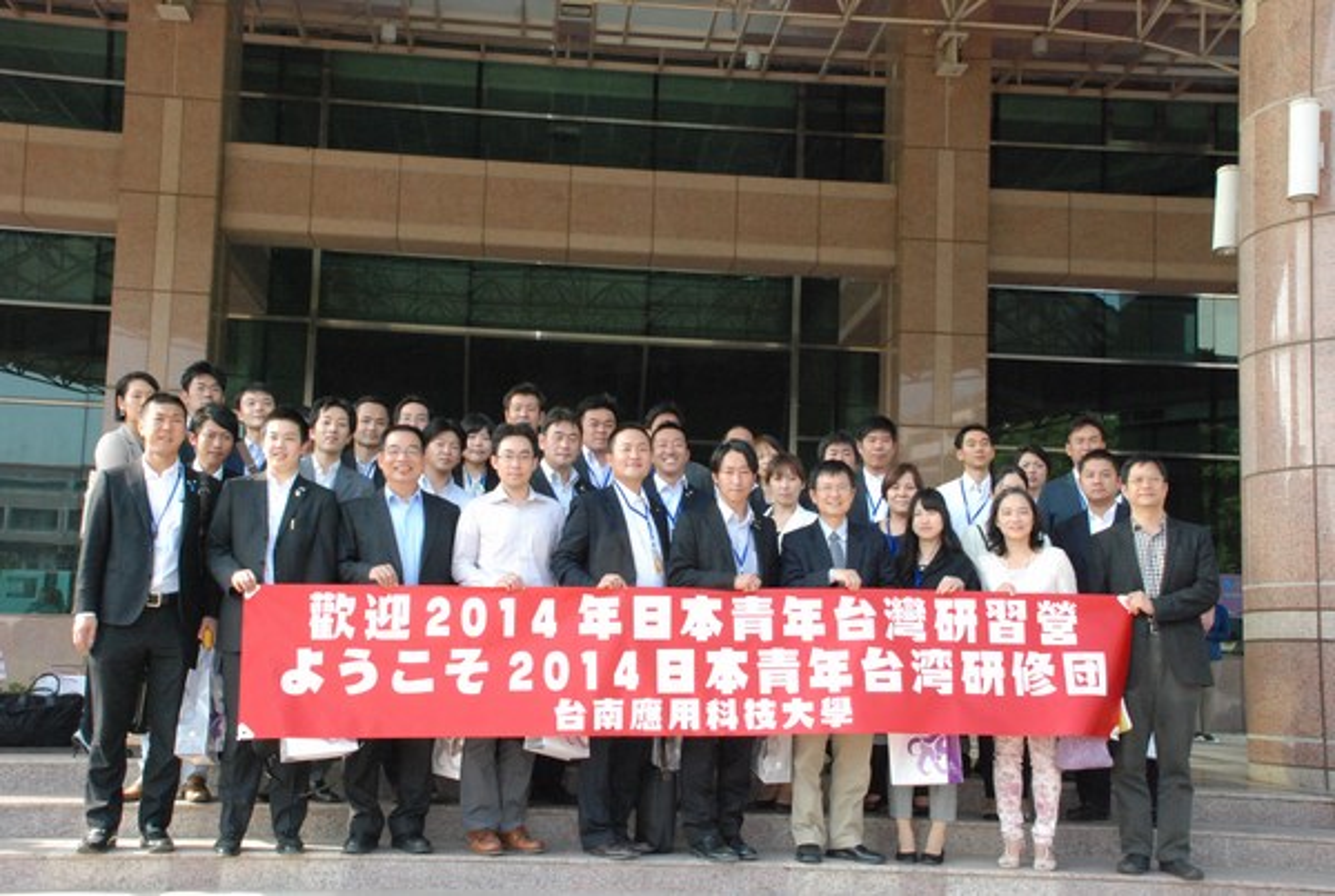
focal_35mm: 46
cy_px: 448
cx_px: 668
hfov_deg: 42.2
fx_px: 1728
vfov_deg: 29.1
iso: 1600
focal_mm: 31
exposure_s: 1/200
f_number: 13
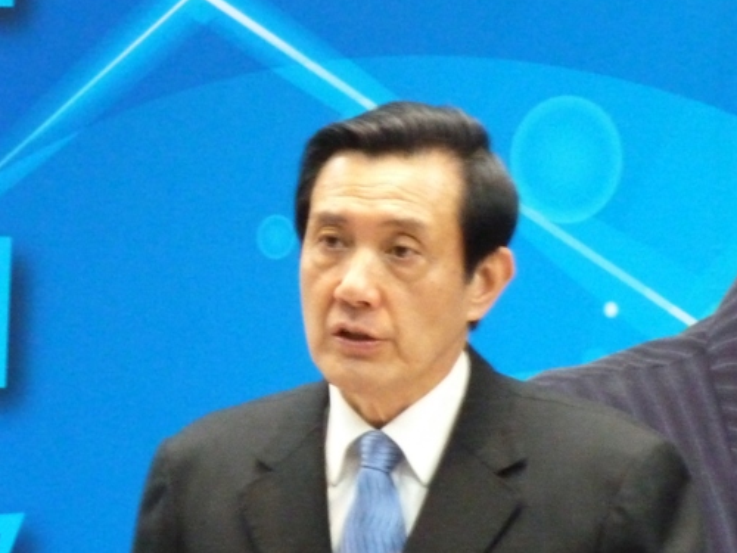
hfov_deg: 2.9
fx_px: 14648
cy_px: 270
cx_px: 366
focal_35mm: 688
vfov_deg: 2.2
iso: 800
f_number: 4.9
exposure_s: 1/15
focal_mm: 49.2
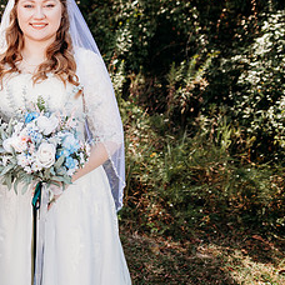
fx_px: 484
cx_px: 2
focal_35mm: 52
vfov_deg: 32.3
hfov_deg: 30.5
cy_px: 76
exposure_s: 1/800
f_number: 2.2
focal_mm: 24
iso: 100
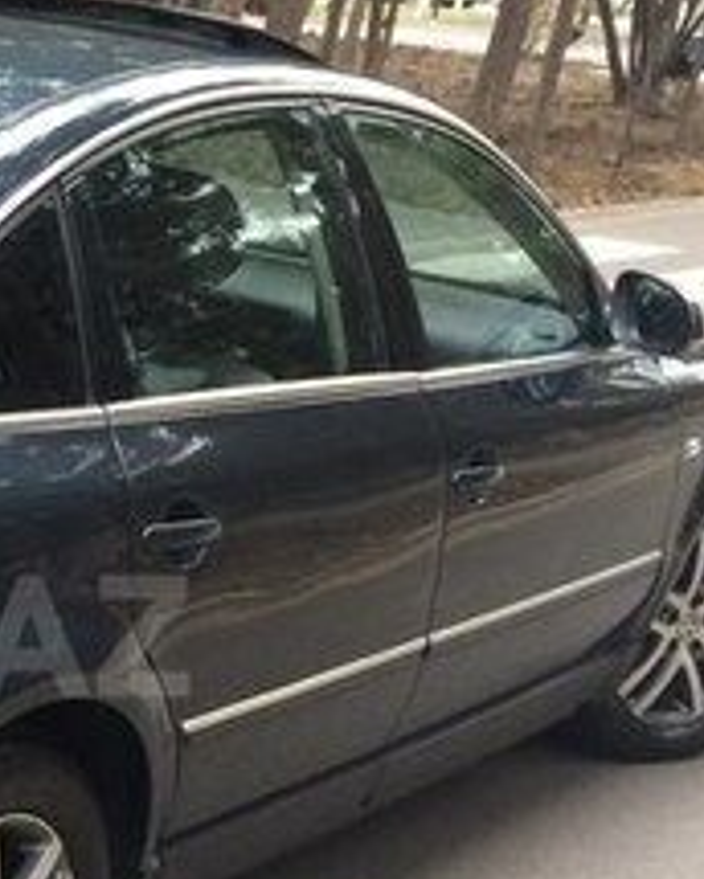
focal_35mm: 87
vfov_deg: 21.8
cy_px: 636
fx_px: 2266
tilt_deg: -18.2
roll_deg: -6.0
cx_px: -229
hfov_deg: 16.6
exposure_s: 1/33
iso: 50
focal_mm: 4.15
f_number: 2.2
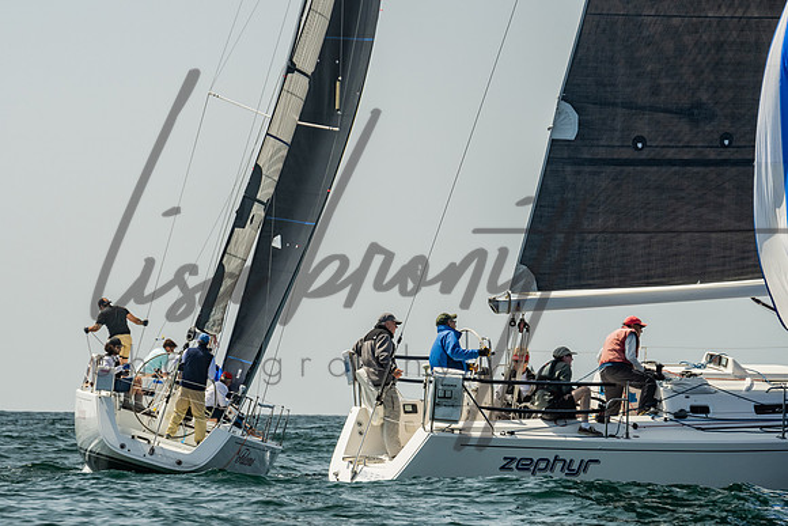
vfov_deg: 7.0
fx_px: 4281
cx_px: 314
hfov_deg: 10.5
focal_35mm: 196
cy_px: 298
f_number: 6.3
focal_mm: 125
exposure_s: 1/800
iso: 320
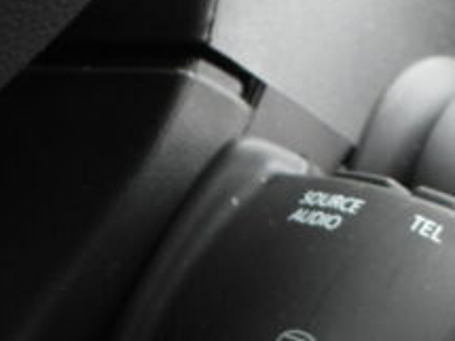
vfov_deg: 12.6
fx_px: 1524
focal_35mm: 116
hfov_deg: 16.9
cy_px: 364
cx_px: 142
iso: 140
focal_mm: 6.3
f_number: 3.2
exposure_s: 1/30
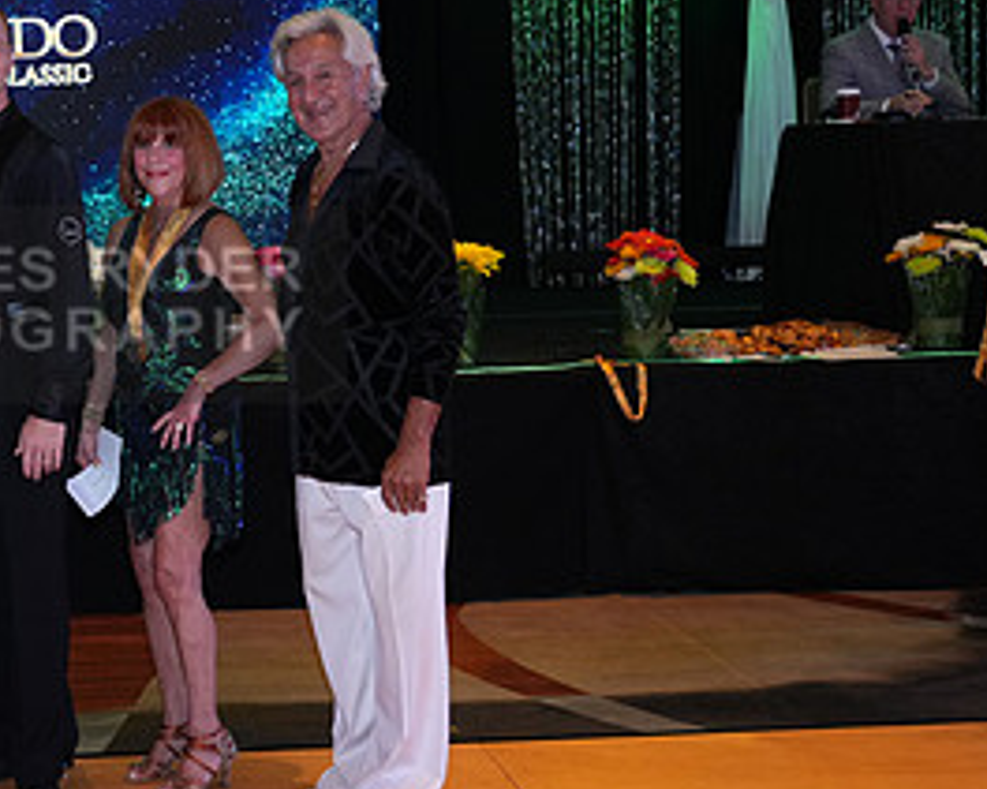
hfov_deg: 26.7
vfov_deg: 23.1
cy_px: 305
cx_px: -60
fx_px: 1927
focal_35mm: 66
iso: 2000
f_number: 4
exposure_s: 1/200
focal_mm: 32
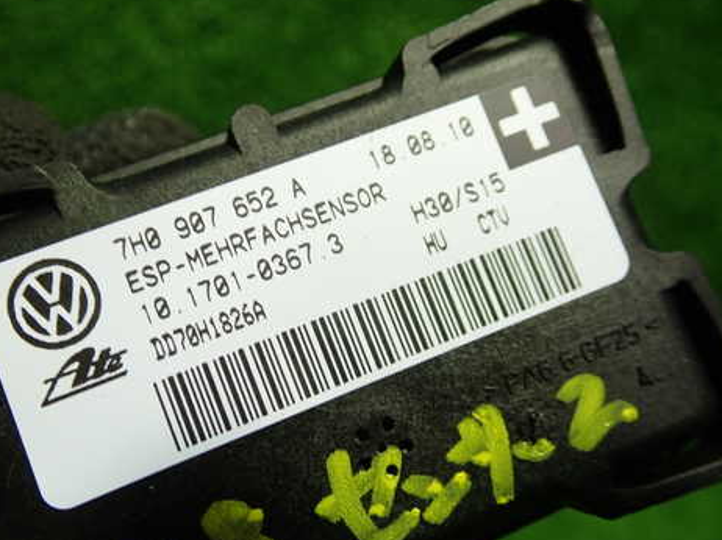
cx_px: 303
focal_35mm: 39
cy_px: 265
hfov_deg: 47.7
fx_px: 813
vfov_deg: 36.8
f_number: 2.3
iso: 200
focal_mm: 5.4
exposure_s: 1/60
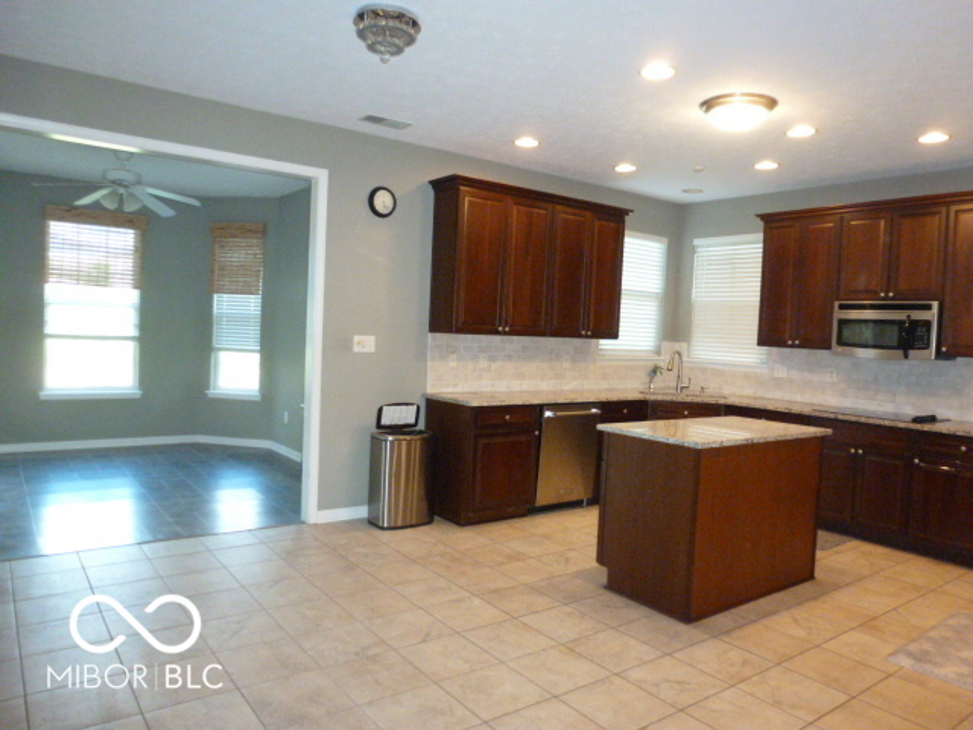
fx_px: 675
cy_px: 365
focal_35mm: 24
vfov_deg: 56.8
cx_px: 486
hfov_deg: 71.6
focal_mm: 4.3
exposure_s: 1/60
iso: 640
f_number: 3.3
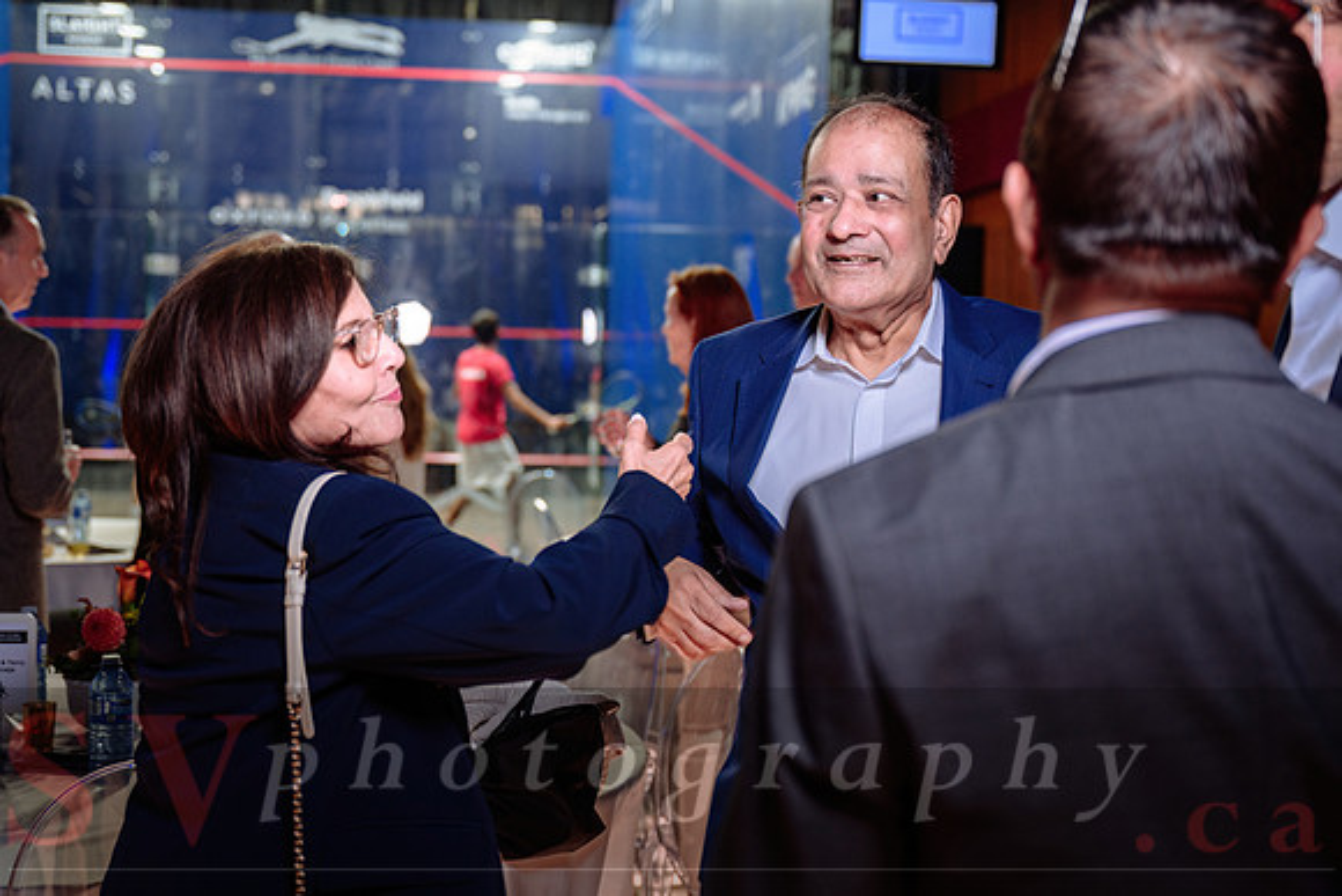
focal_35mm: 48
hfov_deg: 41.1
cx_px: 588
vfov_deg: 28.1
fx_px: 1788
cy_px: 404
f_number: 2.8
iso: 500
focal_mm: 42
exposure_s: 1/125
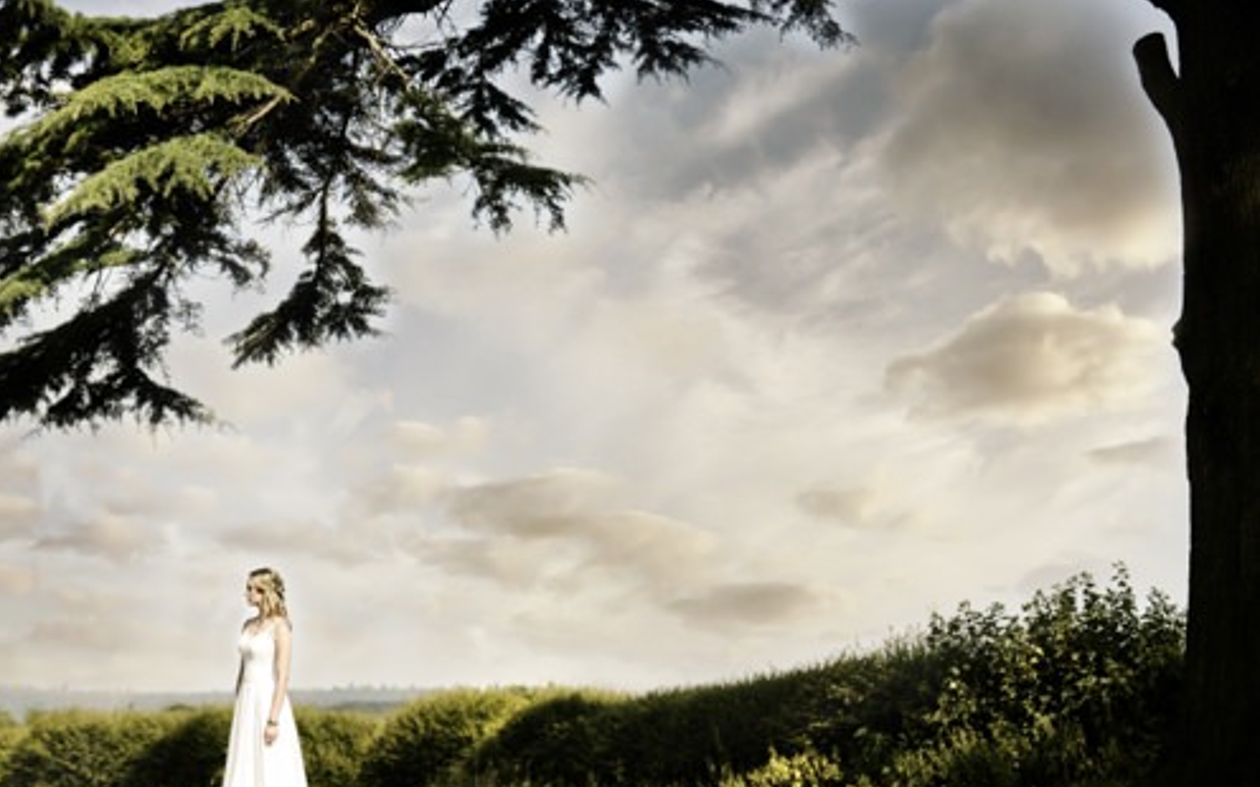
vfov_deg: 12.9
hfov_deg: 20.6
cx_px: 506
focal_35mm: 101
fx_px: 3468
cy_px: 457
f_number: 8
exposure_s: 1/1000
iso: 100
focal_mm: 82
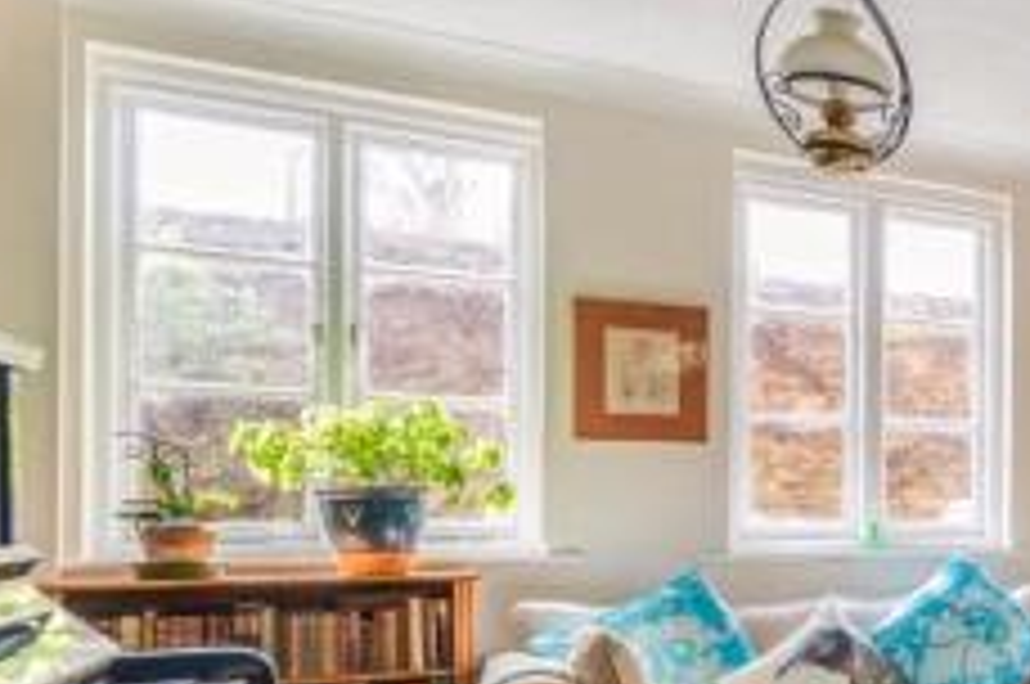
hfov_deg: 31.6
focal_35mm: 43
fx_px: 1229
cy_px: 515
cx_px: 1415
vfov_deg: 30.6
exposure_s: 1/13
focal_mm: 15
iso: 250
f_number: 9
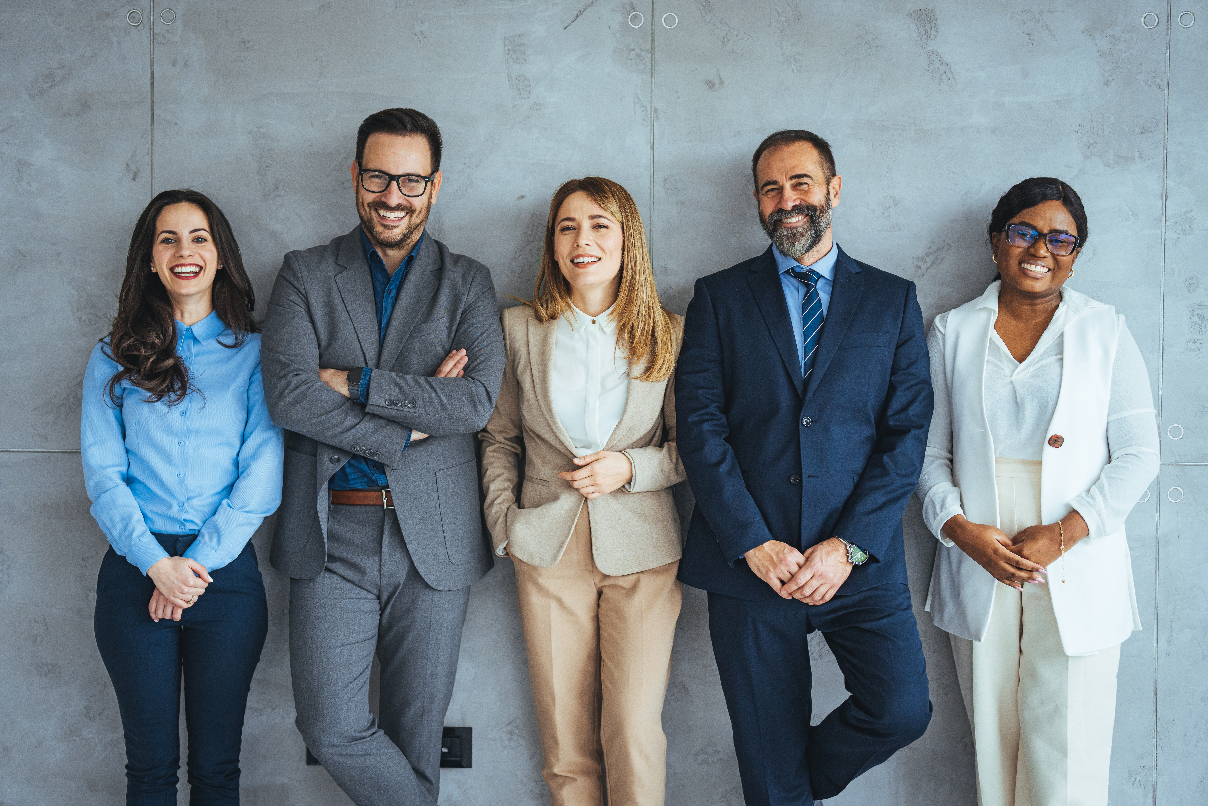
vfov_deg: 27.0
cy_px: 403
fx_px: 1678
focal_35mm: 50
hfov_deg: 39.6
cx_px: 604
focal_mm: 50
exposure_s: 1/400
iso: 640
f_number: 2
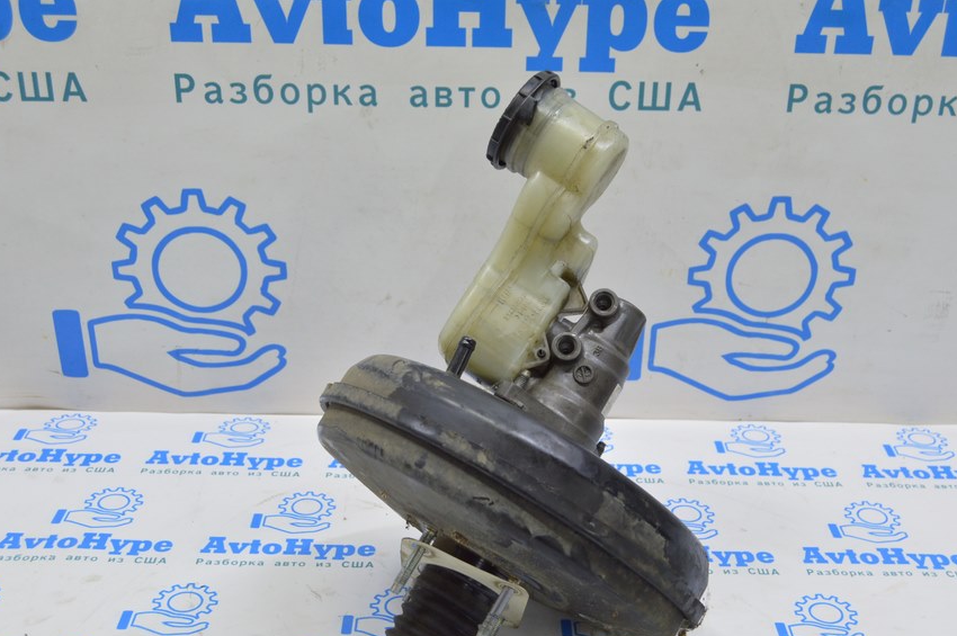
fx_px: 1248
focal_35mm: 47
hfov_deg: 41.9
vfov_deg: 28.6
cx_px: 509
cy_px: 346
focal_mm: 26
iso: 400
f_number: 5.6
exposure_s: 1/20
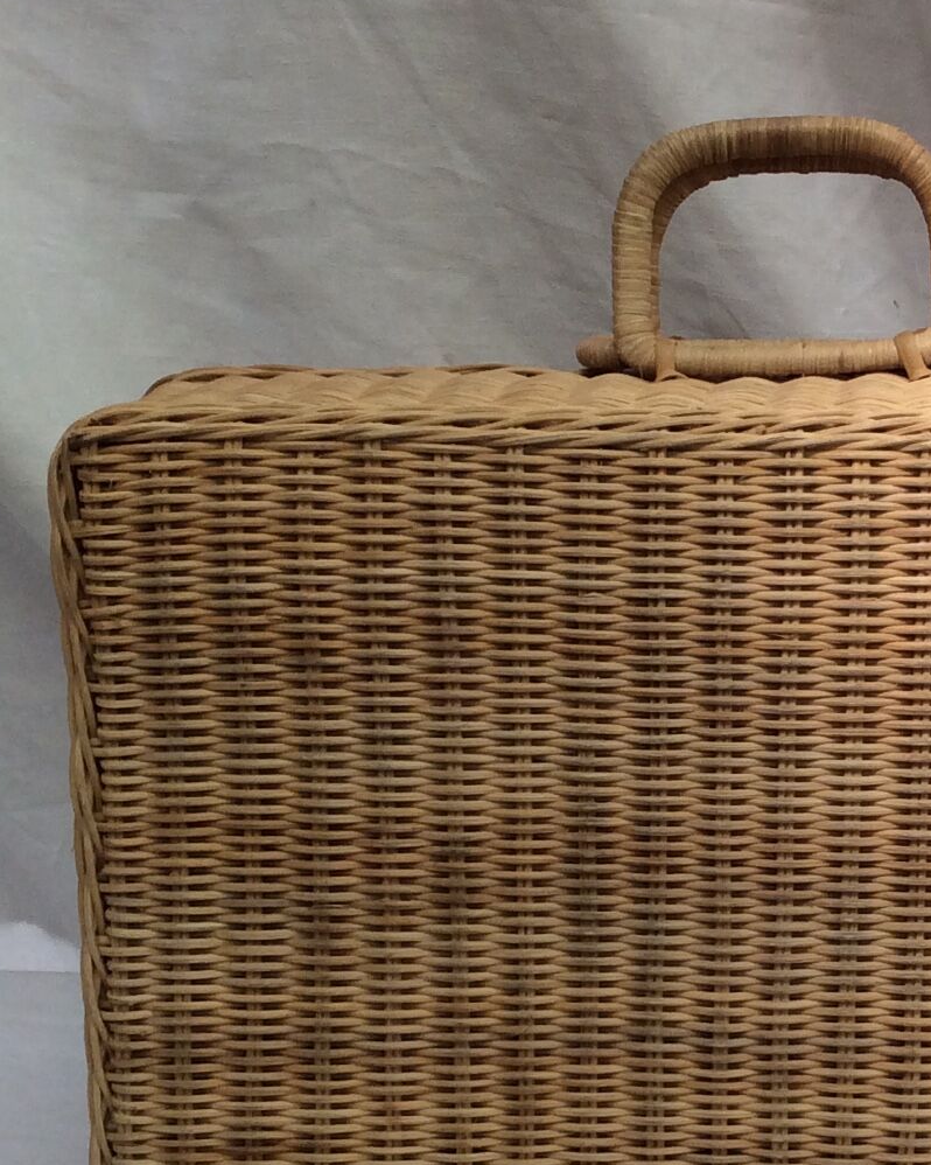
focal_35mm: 81
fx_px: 2791
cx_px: 868
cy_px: 794
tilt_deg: -19.4
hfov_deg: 18.6
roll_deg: +0.6
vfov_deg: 23.4
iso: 32
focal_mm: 3.3
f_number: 2.4
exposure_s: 1/207
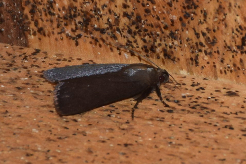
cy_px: 82
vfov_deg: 6.6
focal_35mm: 210
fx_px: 1436
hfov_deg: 9.8
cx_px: 123
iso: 320
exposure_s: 1/60
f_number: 5.6
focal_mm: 140
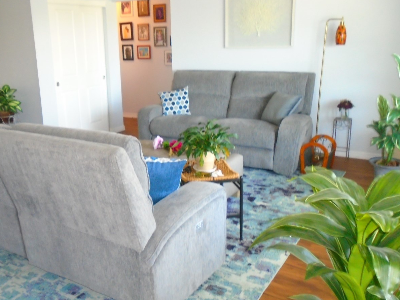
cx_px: 165
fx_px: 404
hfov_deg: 52.4
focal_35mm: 35
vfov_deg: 40.7
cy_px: 141
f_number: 3.2
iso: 400
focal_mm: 4.6
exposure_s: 1/30
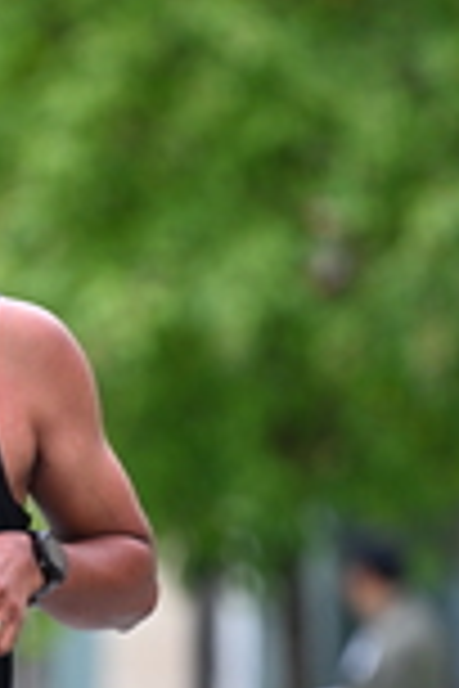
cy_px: 544
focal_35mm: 611
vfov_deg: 3.4
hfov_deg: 2.2
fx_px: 11684
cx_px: -124
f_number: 2.8
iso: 640
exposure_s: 1/1600
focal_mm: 170
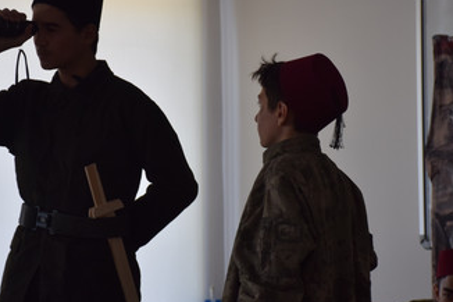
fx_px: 2314
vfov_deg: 7.5
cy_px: 137
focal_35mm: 184
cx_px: 228
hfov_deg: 11.2
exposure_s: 1/80
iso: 400
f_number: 5.3
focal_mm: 80
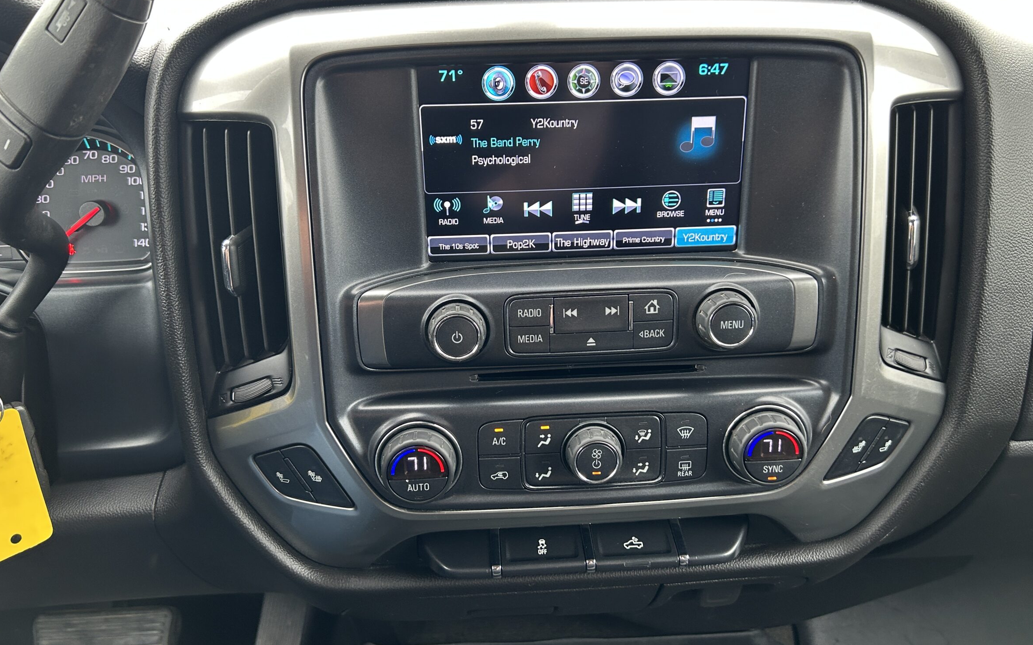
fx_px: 845
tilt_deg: -24.8
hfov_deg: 62.9
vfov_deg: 41.8
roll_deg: +0.8
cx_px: 529
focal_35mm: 30
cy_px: 310
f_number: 1.5
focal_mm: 5.7
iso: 64
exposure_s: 1/61
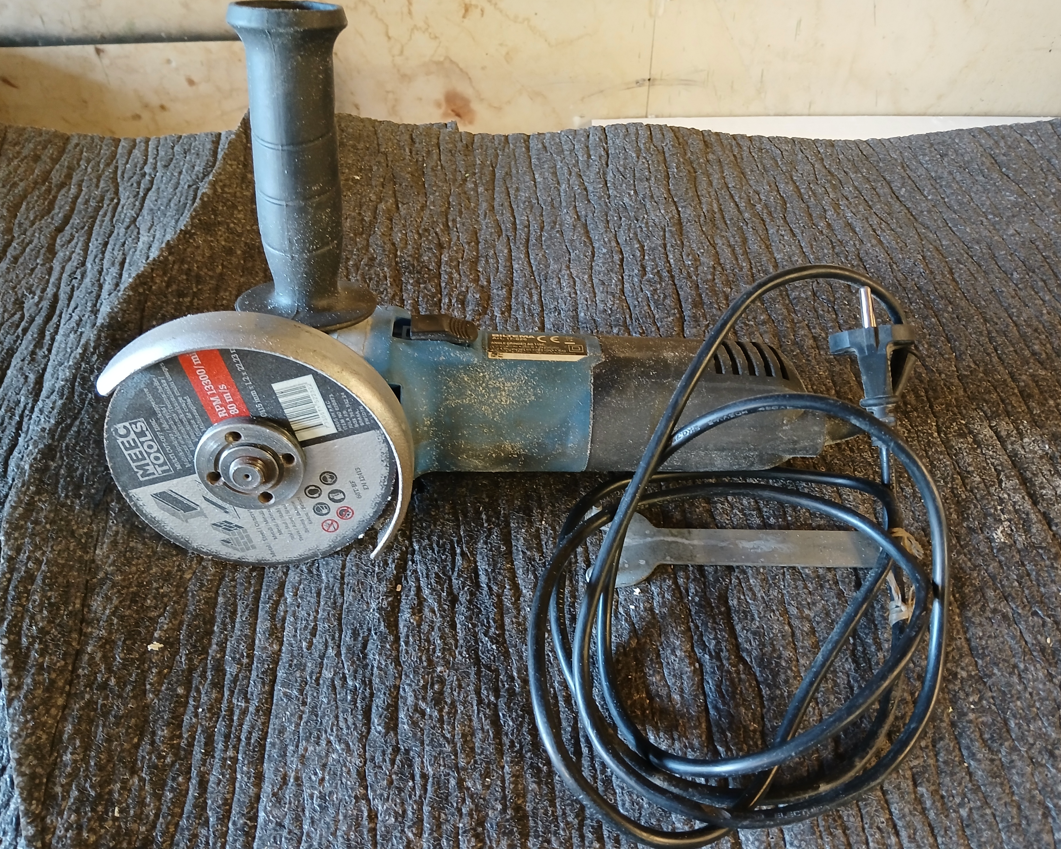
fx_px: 879
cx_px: 557
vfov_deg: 51.5
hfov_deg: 62.2
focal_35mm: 28
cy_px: 417
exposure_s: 1/25
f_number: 1.8
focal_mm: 3.98
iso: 250
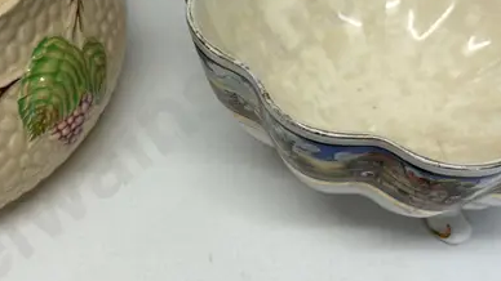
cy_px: 104
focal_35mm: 69
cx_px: 192
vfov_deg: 17.4
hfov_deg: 30.5
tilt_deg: -49.0
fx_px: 916
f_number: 1.78
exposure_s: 1/100
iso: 80
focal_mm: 6.86
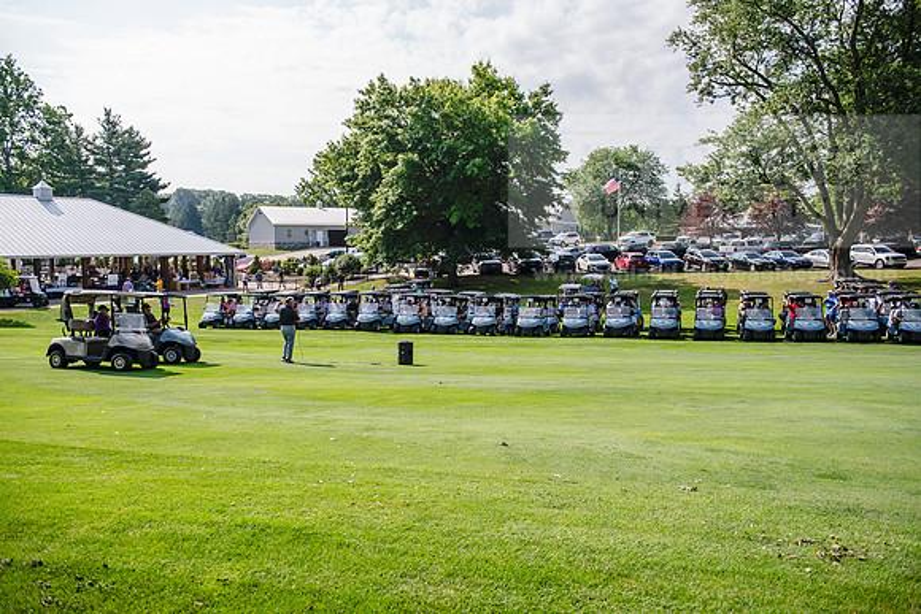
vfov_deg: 45.0
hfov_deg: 63.6
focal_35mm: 29
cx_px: 460
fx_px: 742
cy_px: 307
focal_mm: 29
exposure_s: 1/640
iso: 80
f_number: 3.5
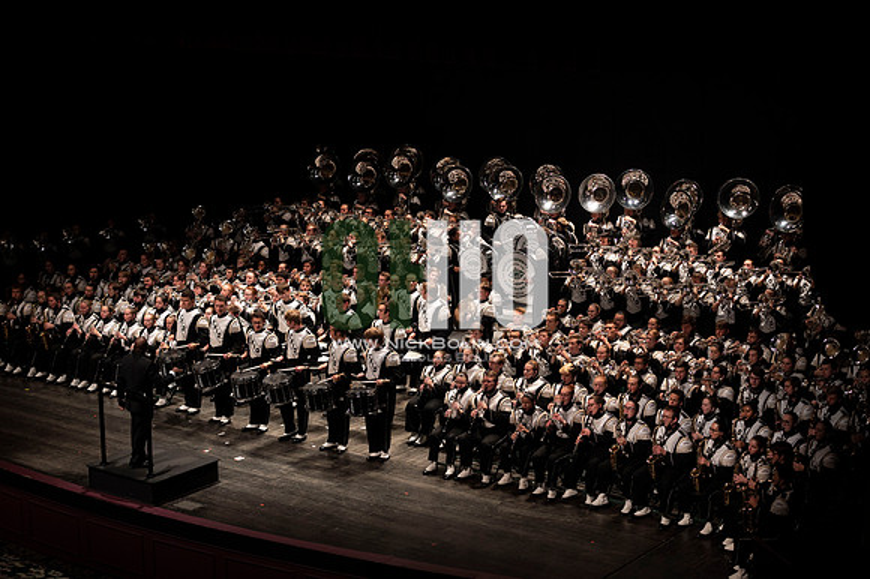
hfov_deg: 28.9
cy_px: 290
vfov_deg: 19.4
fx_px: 1691
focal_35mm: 70
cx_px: 435
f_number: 2.8
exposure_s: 1/500
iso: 1000
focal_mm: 70
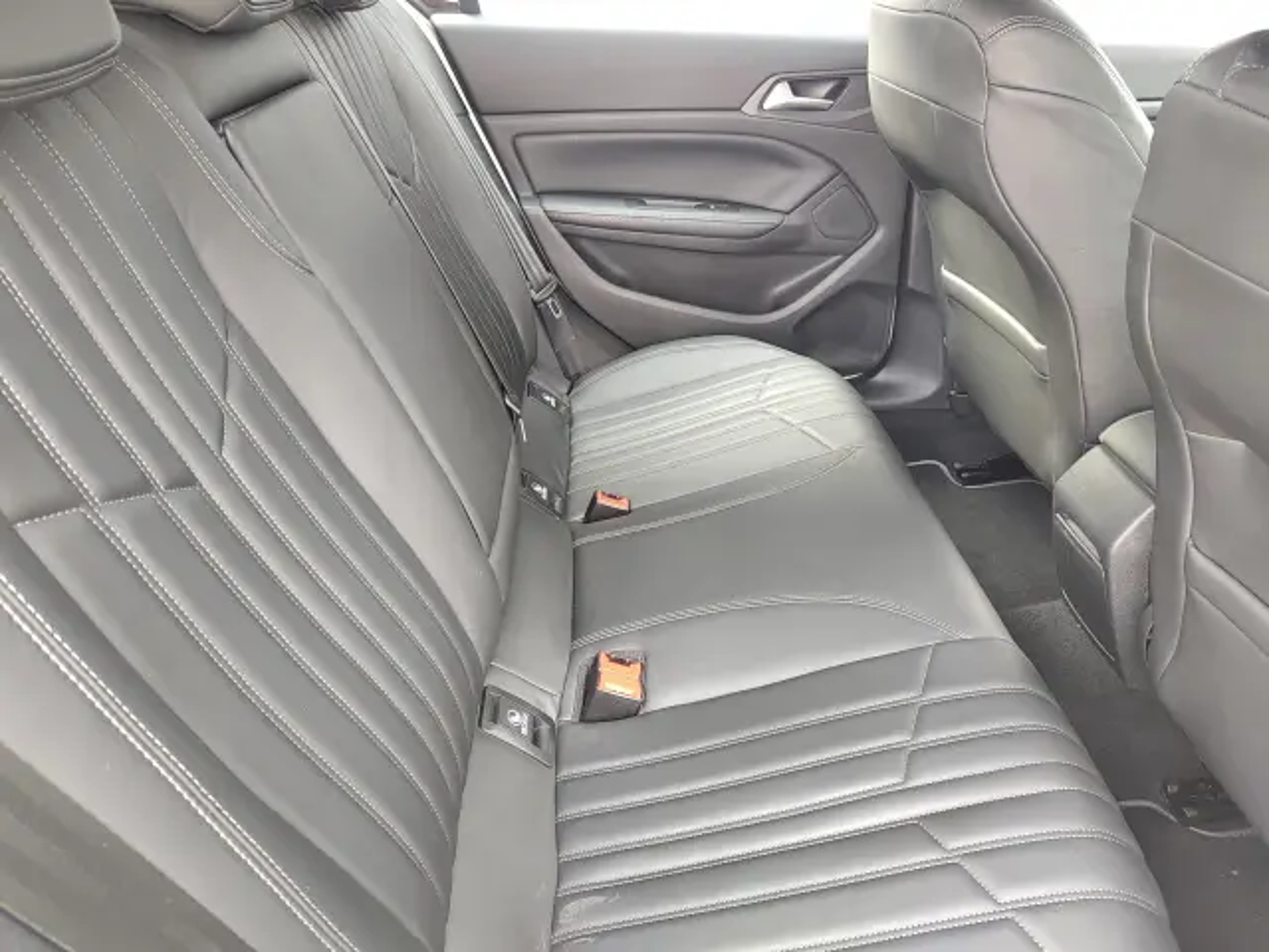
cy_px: 476
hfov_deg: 73.9
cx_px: 634
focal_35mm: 23
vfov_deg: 58.9
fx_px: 843
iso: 389
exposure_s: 1/33.3
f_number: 1.8
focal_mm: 5.56
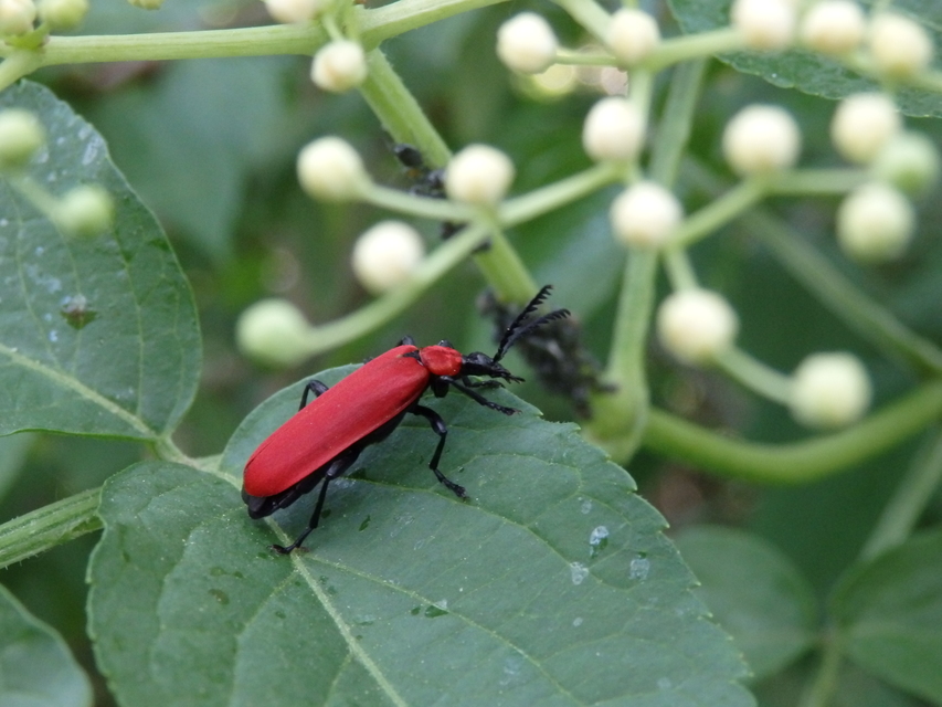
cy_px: 354
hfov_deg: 29.4
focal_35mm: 66
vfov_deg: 22.3
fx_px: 1796
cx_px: 471
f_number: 4.4
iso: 640
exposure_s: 1/100
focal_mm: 11.9
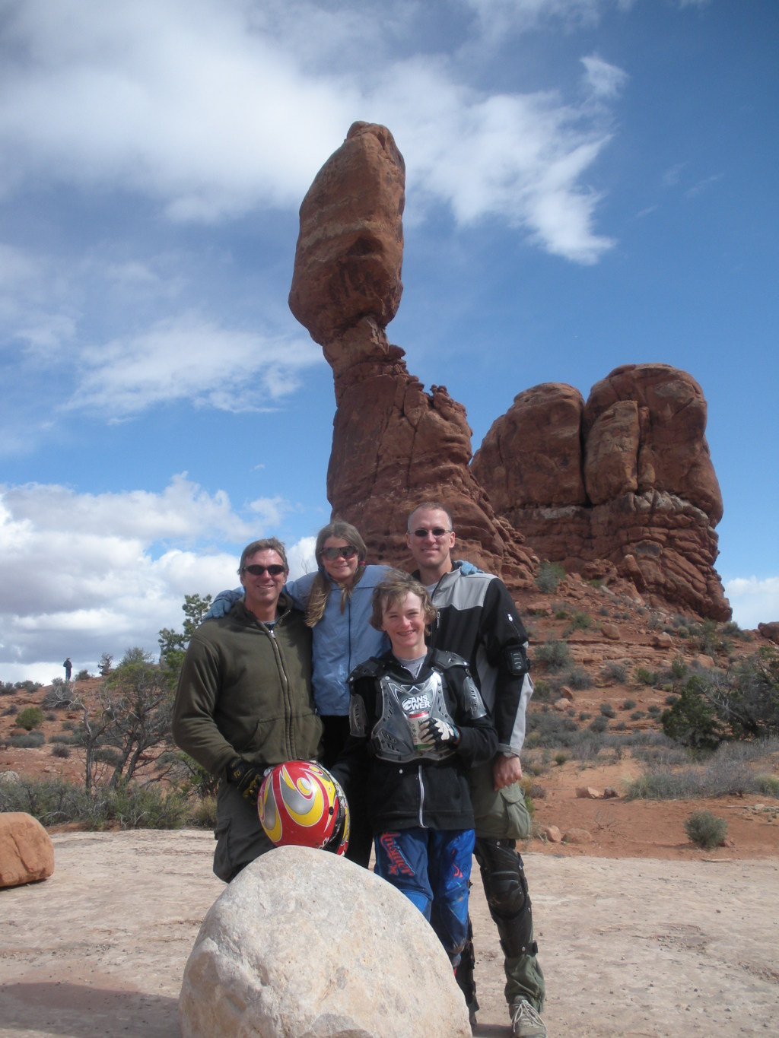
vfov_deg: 51.4
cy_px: 519
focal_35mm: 36
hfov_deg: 39.7
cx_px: 390
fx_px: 1080
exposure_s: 1/737
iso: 64
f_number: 3.5
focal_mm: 6.3
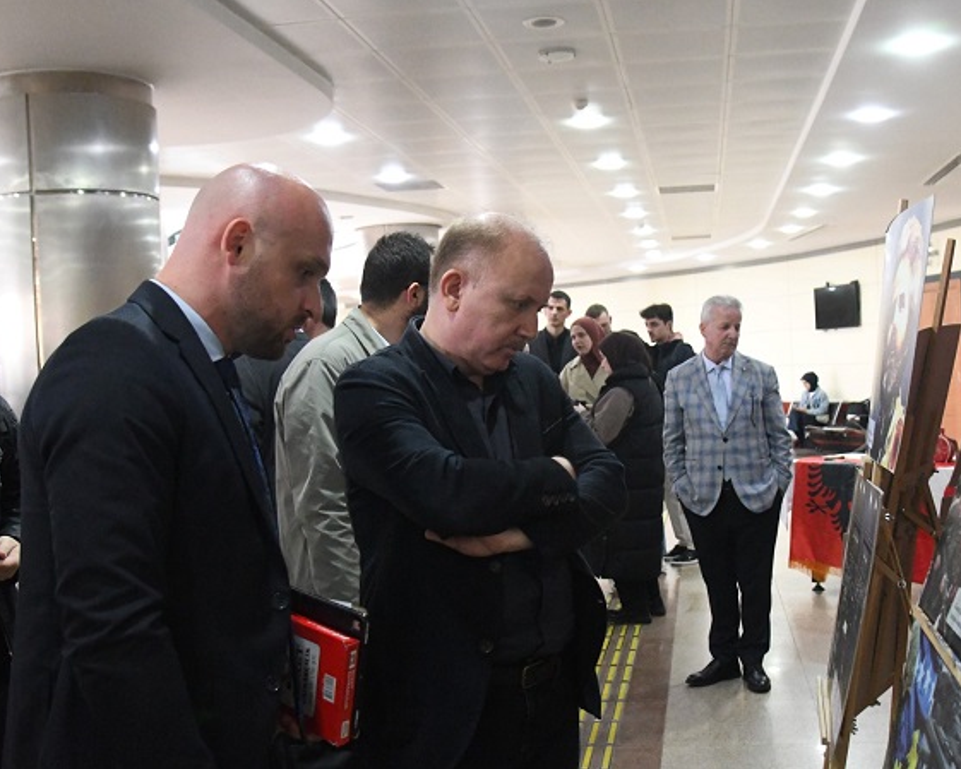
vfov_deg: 36.5
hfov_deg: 44.6
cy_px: 382
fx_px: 1166
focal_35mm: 41
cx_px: 571
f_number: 4.5
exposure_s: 1/80
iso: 10000
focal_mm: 24
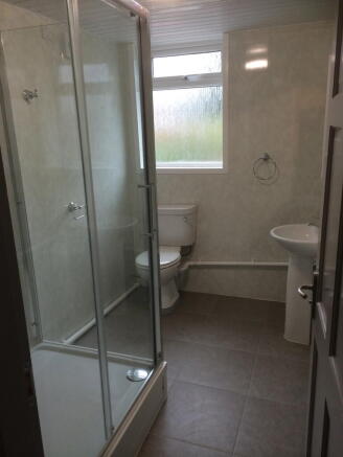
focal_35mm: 30
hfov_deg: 46.8
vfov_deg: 60.0
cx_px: 172
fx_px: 396
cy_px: 228
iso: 100
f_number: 2.2
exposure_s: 1/30
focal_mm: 4.12
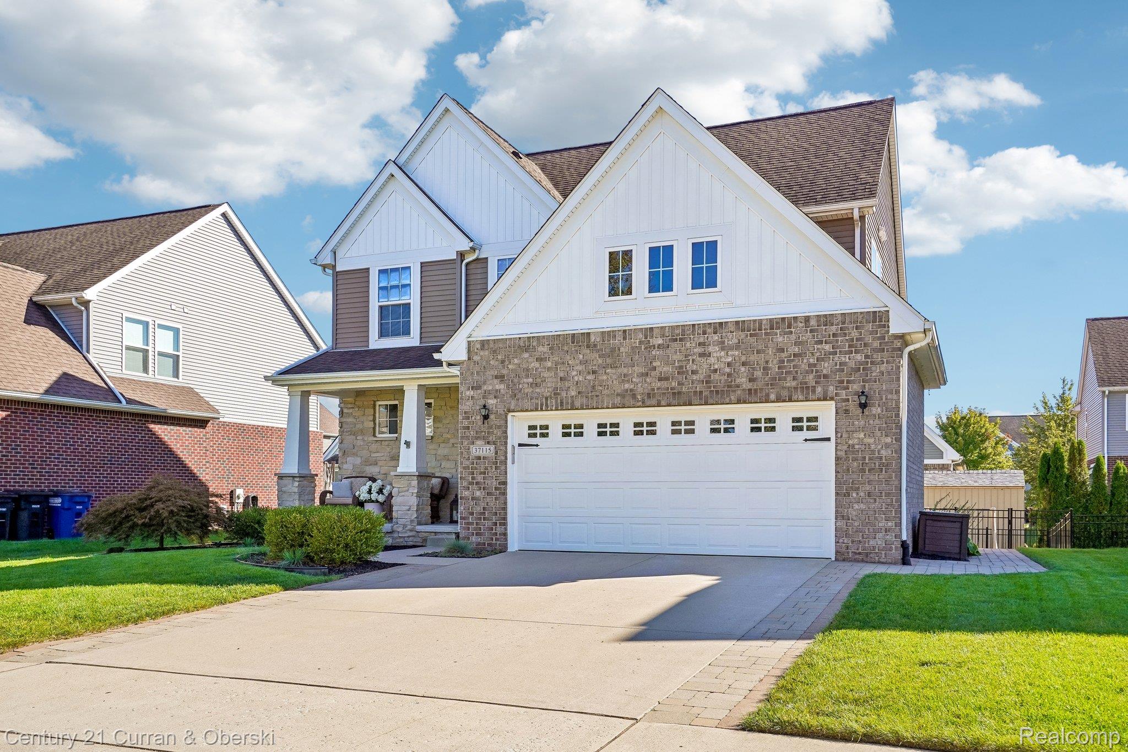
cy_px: 376
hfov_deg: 63.7
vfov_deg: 45.0
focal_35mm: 29
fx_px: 909
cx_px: 564
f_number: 8
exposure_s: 1/400
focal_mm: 29
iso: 250
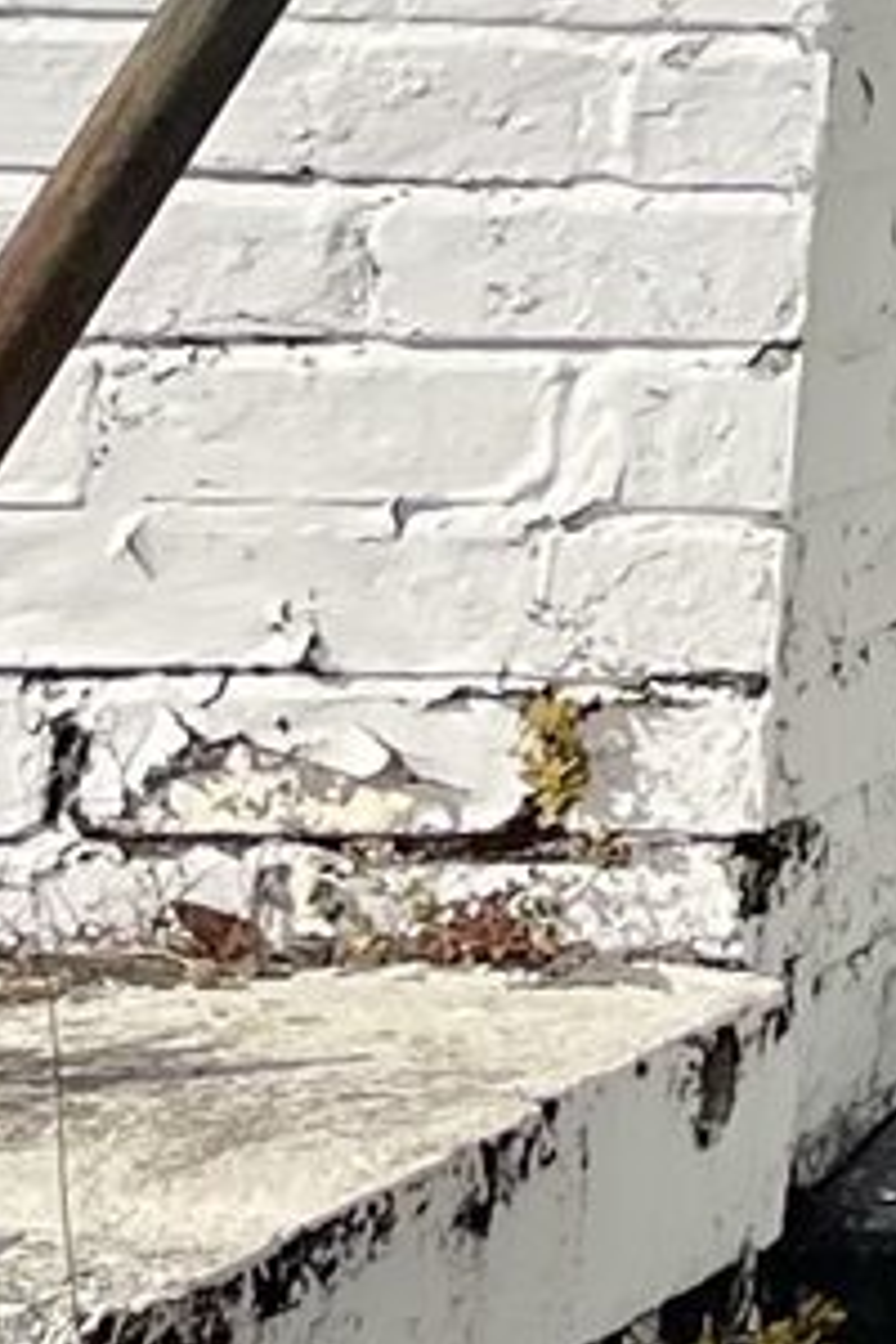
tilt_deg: +15.8
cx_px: 3212
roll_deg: +0.1
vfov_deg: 8.4
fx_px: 7765
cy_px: -2589
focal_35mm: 208
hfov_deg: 5.9
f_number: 1.6
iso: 32
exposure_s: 1/4000
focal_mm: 4.2
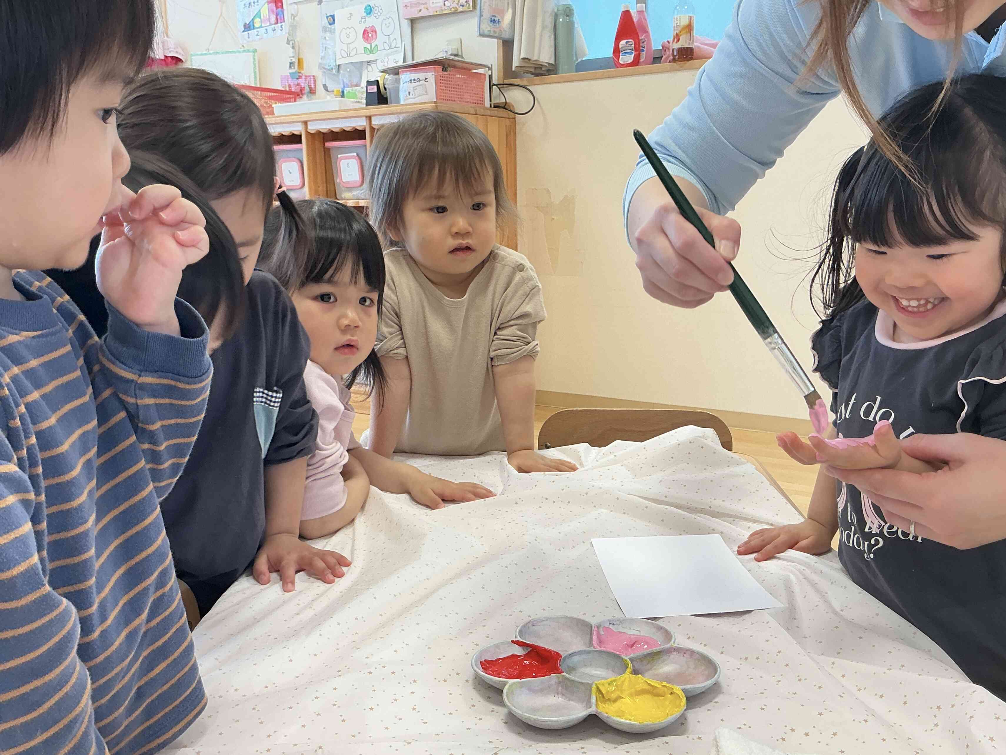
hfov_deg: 61.6
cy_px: 378
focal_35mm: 29
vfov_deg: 48.2
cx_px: 503
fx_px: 843
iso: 40
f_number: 1.8
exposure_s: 1/50
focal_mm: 3
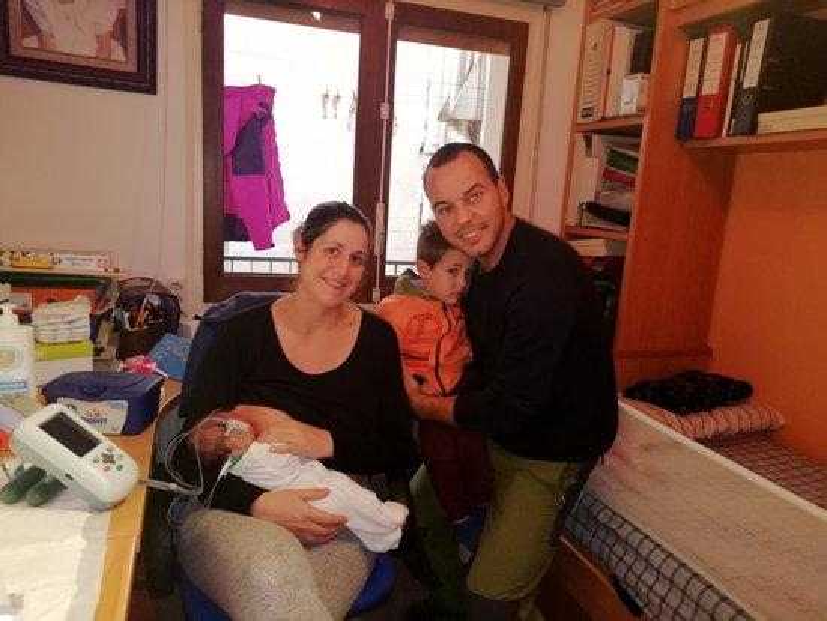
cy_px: 310
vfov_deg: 53.1
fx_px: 621
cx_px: 414
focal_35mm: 26
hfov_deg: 67.3
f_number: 2.2
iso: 200
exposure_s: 1/33.3
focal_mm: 3.21
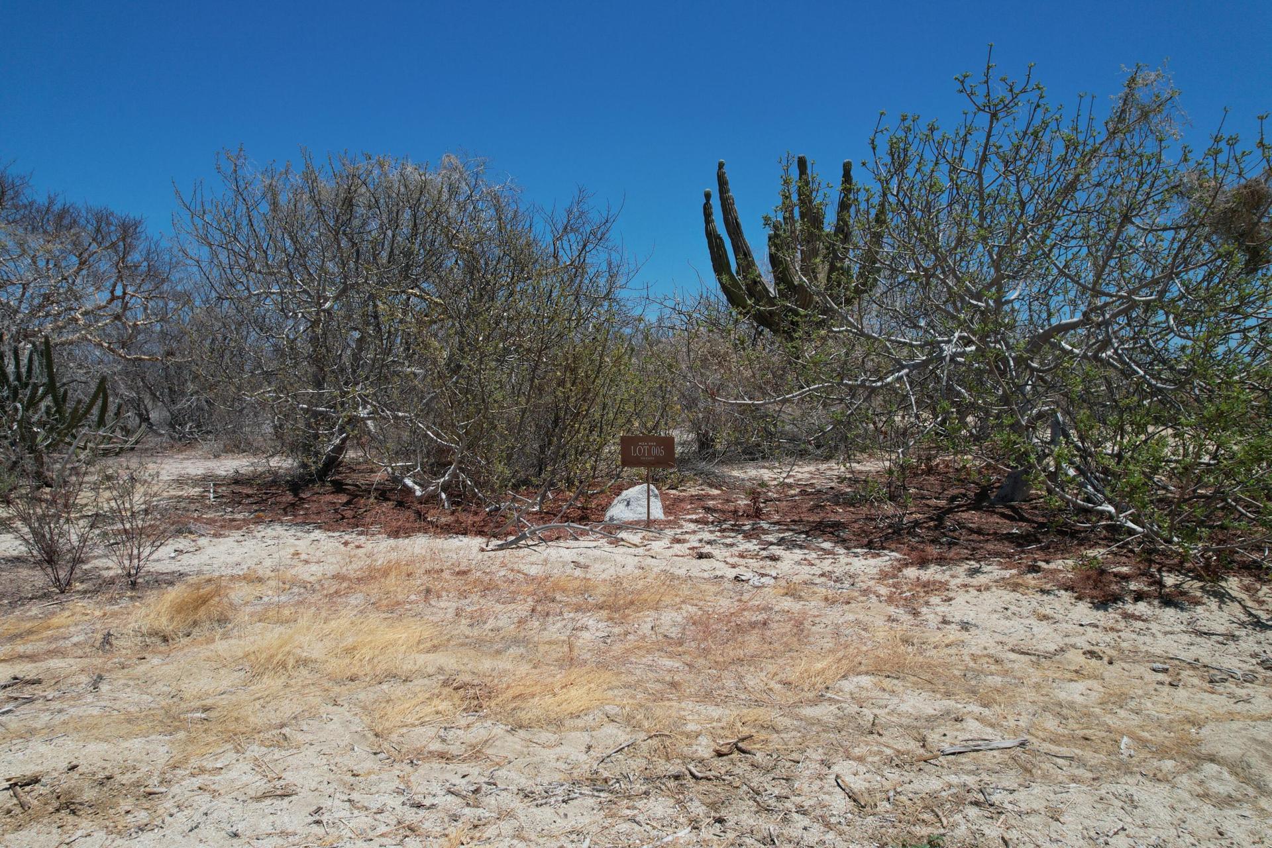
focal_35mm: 22
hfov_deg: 78.6
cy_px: 424
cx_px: 636
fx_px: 777
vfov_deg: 57.2
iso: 120
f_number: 2.8
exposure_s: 1/3200
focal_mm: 8.38
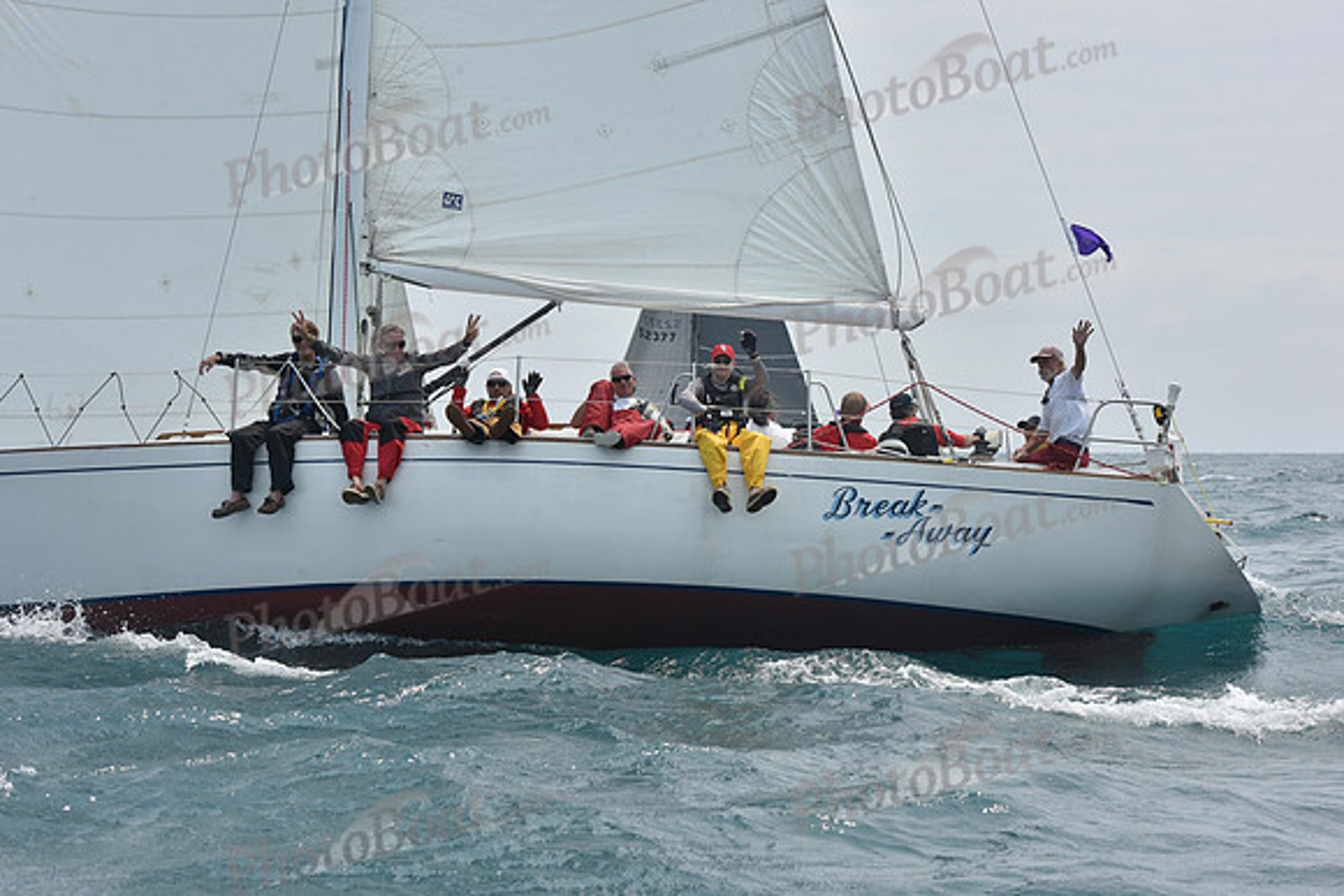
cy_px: 448
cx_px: 672
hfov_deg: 20.8
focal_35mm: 98
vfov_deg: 14.0
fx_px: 3659
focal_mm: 98
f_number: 11
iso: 250
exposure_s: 1/800
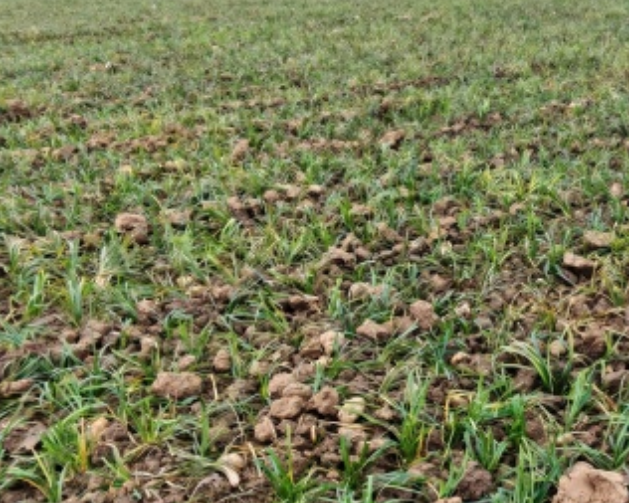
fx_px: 782
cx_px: 520
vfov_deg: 34.8
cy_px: 390
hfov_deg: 41.6
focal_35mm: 42
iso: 50
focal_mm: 1.96
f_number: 2.2
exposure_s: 1/890
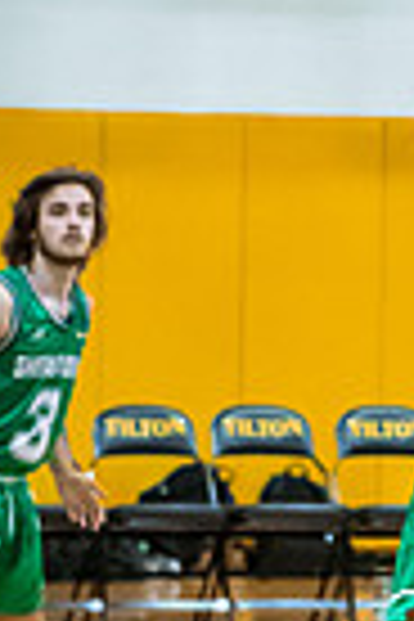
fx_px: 5916
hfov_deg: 4.0
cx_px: 639
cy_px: 270
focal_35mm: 343
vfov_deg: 6.0
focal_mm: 70
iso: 3200
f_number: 2.8
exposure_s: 1/400
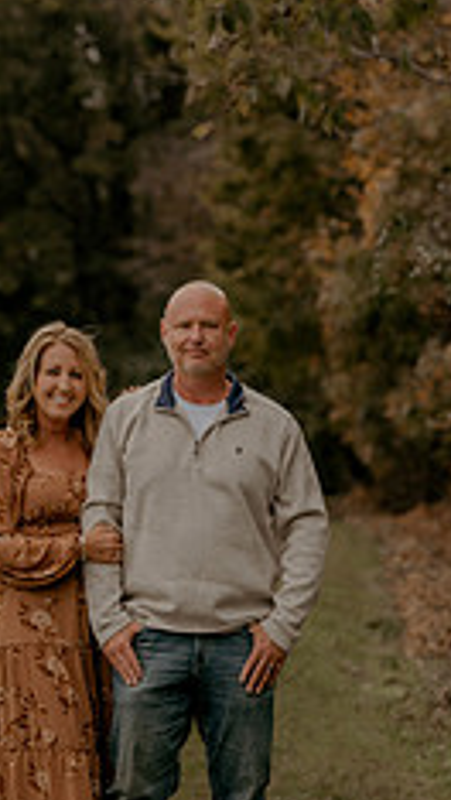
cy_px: 444
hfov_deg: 7.1
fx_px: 3628
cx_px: 152
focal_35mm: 171
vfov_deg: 12.6
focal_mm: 85
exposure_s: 1/640
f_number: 2.8
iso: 125
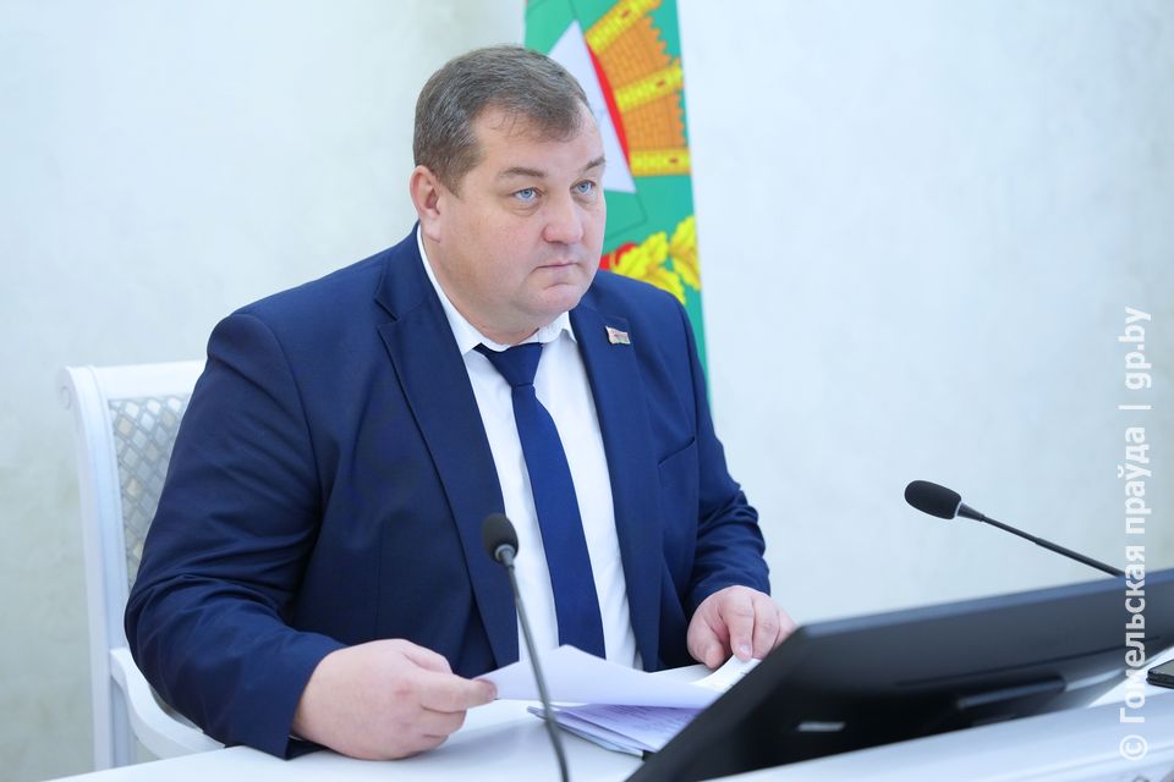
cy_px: 391
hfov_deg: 28.8
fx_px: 2283
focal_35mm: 70
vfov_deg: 19.5
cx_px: 587
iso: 1250
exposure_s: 1/250
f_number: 2.8
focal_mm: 70
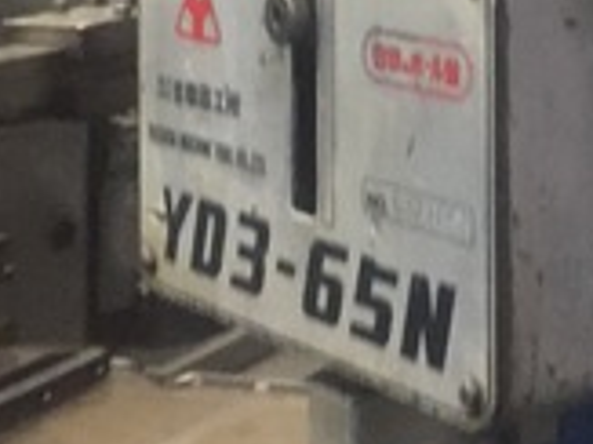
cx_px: 611
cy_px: -178
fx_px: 1951
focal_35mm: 114
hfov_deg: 16.9
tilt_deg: -0.6
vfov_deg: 12.5
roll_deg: +0.9
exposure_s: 1/30
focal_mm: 4.15
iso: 250
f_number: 2.2
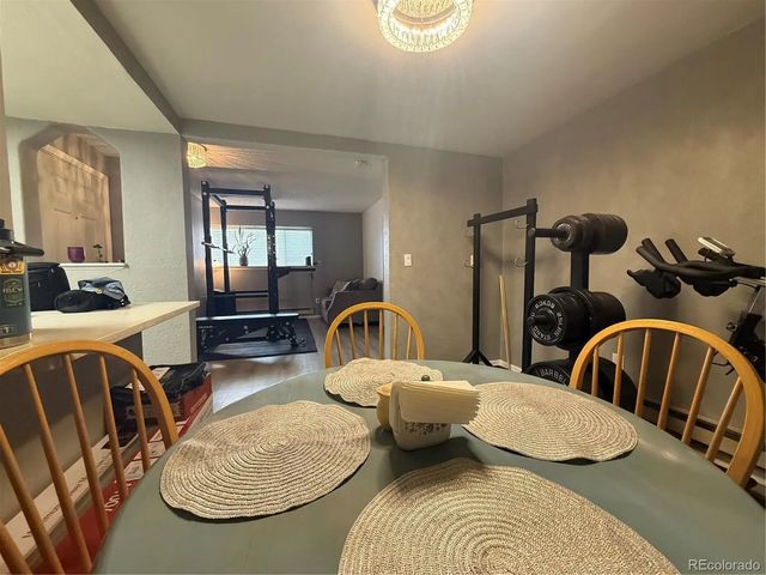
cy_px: 288
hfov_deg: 102.1
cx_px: 383
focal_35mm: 14
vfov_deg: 85.7
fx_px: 310
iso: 500
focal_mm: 2.22
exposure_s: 1/60
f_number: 2.2
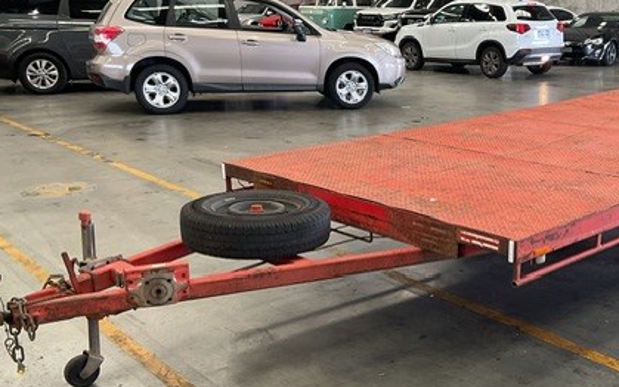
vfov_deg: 27.4
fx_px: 793
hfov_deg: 41.9
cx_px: 431
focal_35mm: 47
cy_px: 217
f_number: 1.8
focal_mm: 3
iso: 50
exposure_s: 1/50
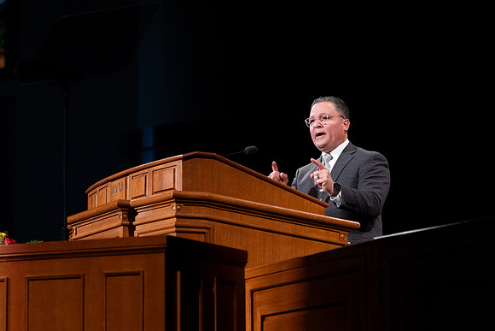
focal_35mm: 143
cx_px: 173
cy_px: 167
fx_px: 1961
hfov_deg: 14.4
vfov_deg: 9.6
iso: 1250
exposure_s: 1/250
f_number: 2.8
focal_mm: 100
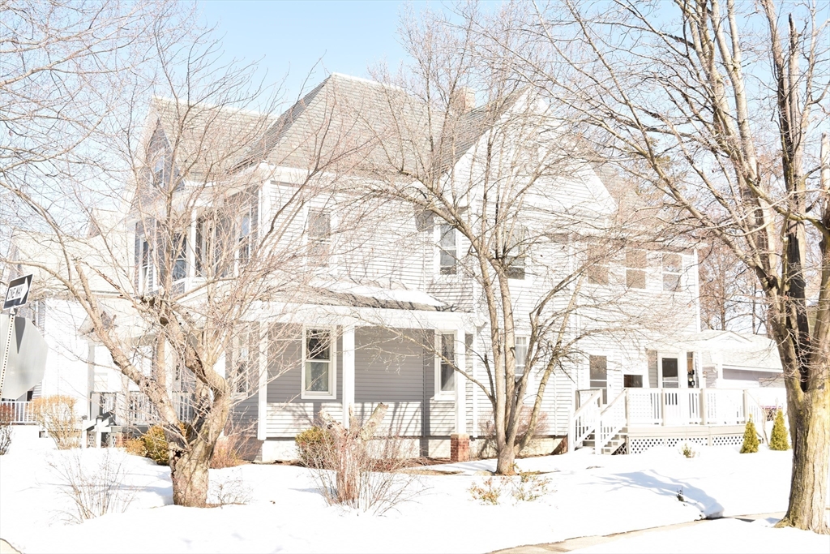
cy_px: 277
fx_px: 1072
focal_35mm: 46
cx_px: 415
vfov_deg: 29.0
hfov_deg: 42.3
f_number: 9
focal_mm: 31
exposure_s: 1/125
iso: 100
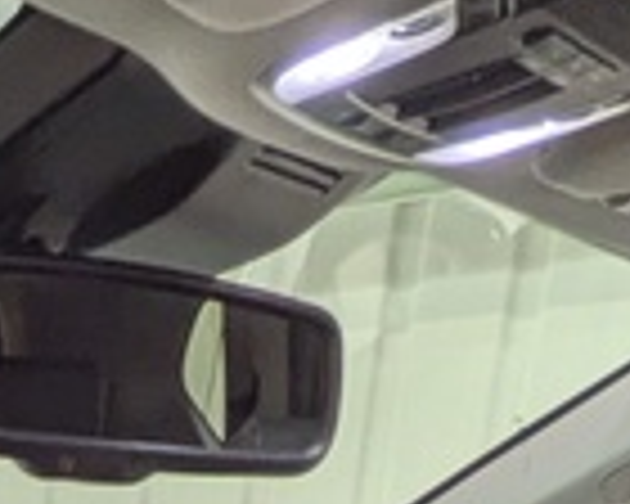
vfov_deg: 10.2
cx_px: -374
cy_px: 1598
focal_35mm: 100
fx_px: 1865
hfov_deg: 17.0
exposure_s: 1/30
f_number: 2.2
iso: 53
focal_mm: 1.83
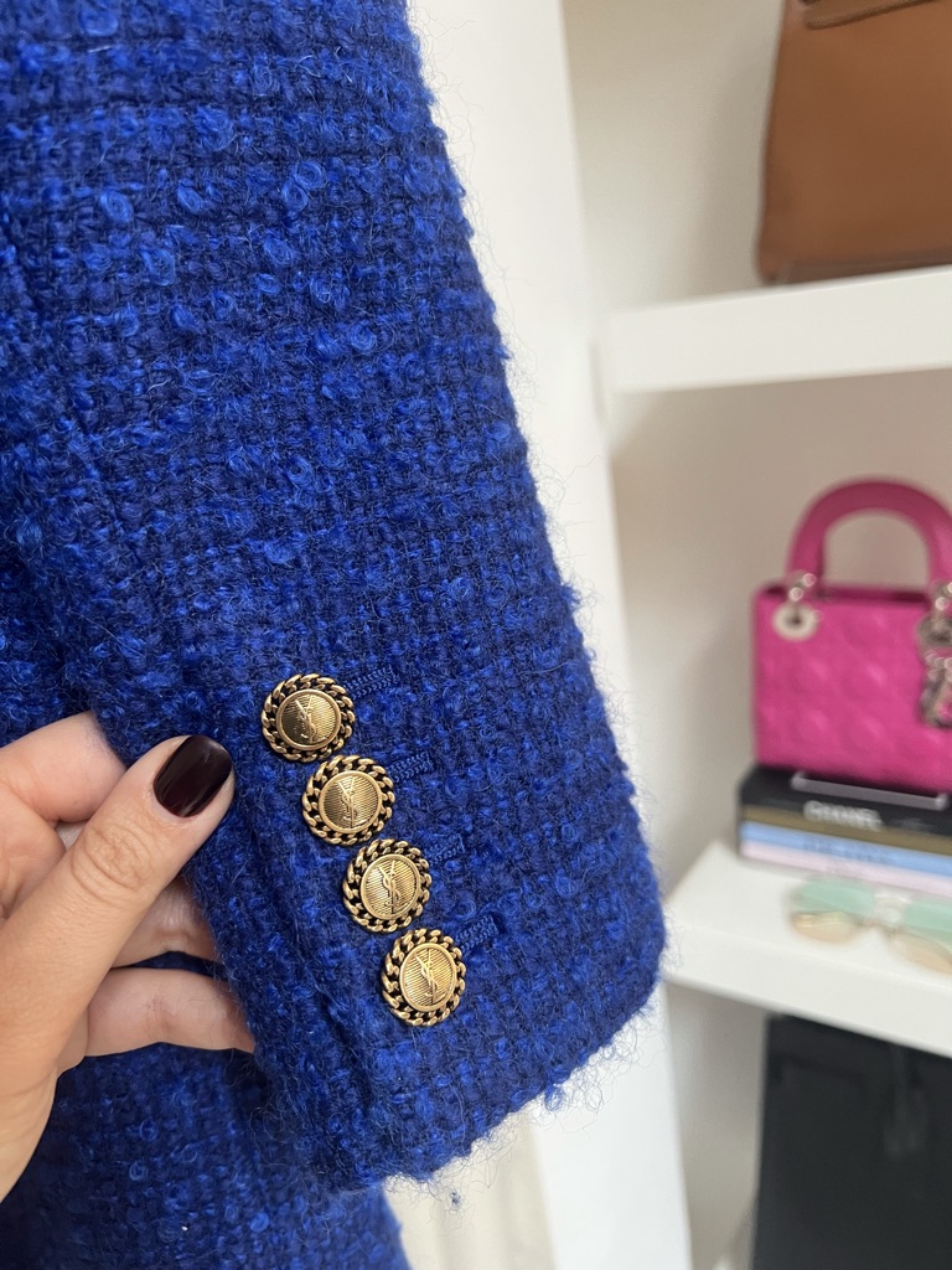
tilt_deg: -16.2
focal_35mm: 26
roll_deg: +9.4
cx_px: 476
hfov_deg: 53.1
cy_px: 635
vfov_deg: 67.3
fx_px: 953
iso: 125
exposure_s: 1/95
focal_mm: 5.7
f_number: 1.5
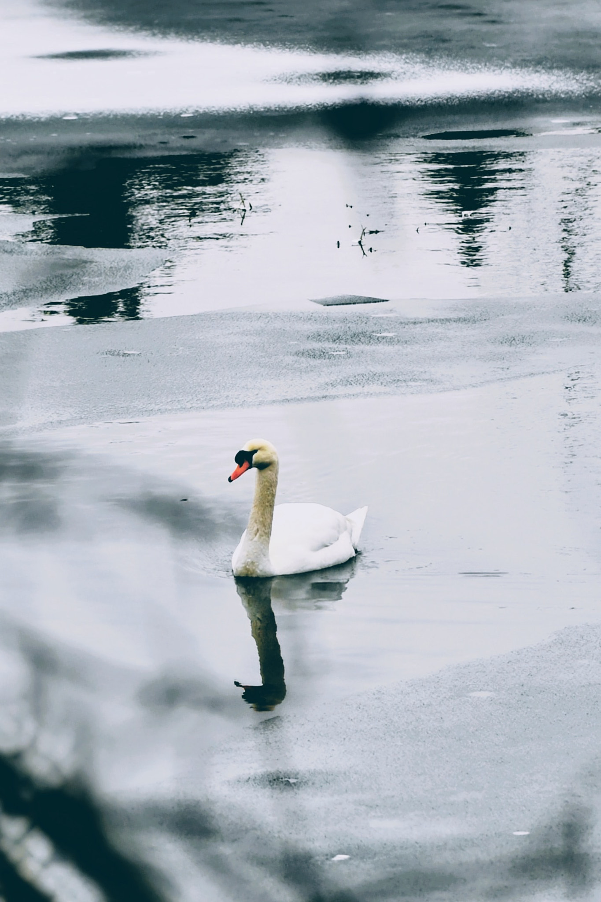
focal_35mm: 195
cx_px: 300
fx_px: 4884
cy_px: 451
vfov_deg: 10.5
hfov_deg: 7.0
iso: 450
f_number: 4.8
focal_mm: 130
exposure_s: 1/1000
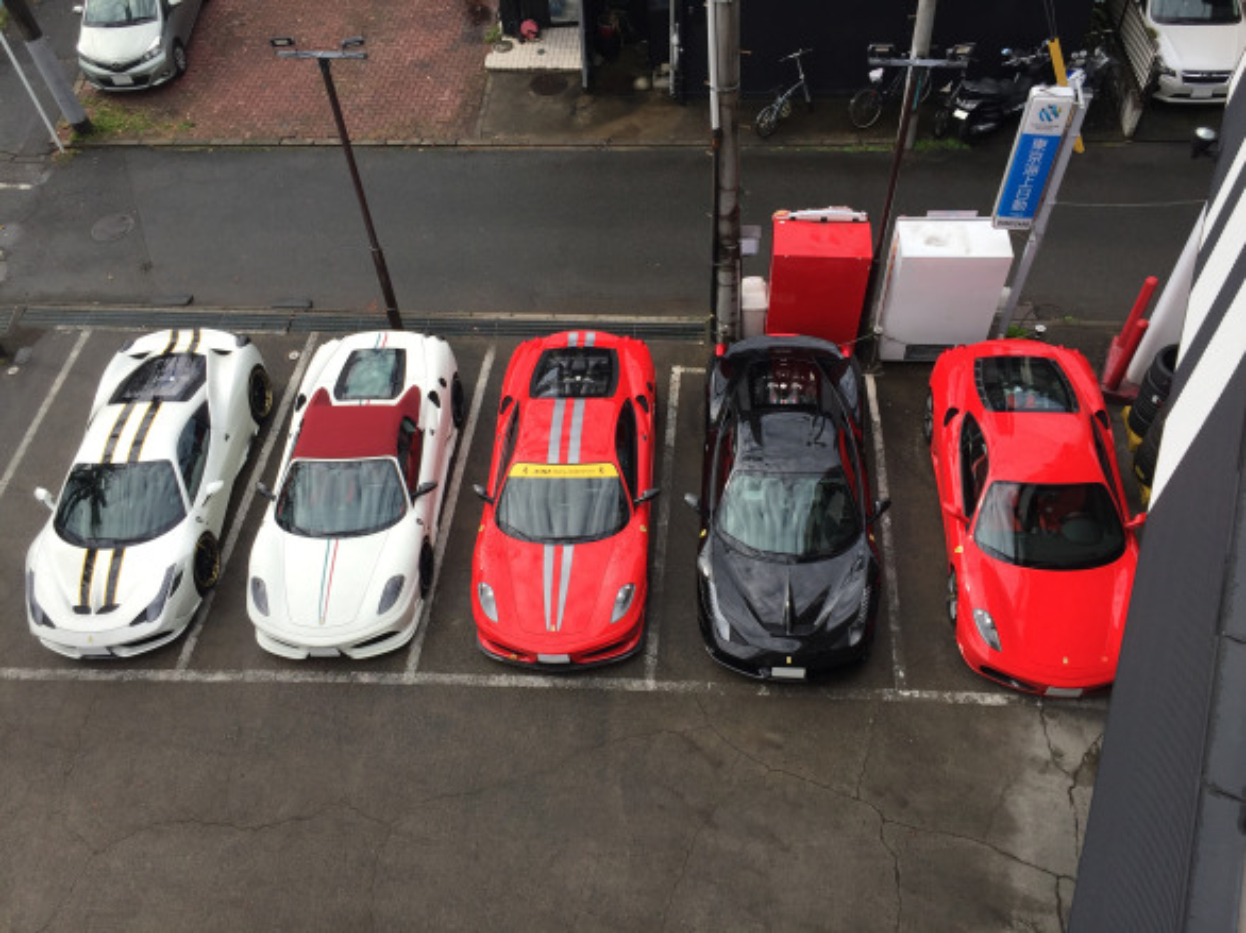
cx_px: 623
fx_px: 1043
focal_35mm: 29
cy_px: 466
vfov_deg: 48.2
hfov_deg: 61.7
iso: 32
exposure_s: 1/860
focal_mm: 4.15
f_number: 2.2
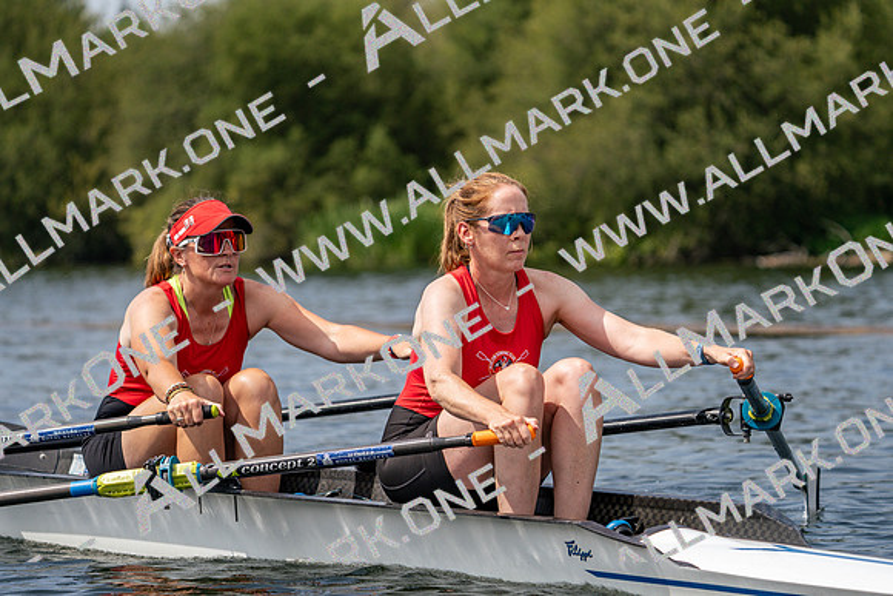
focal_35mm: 200
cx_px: 446
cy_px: 298
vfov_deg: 6.9
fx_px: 4962
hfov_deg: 10.3
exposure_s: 1/1600
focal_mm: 200
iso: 200
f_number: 5.6
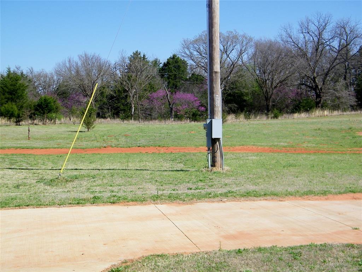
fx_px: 596
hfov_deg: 33.8
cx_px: 181
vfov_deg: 25.7
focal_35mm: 57
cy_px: 136
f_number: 8.2
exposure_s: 1/200
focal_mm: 10.1
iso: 80
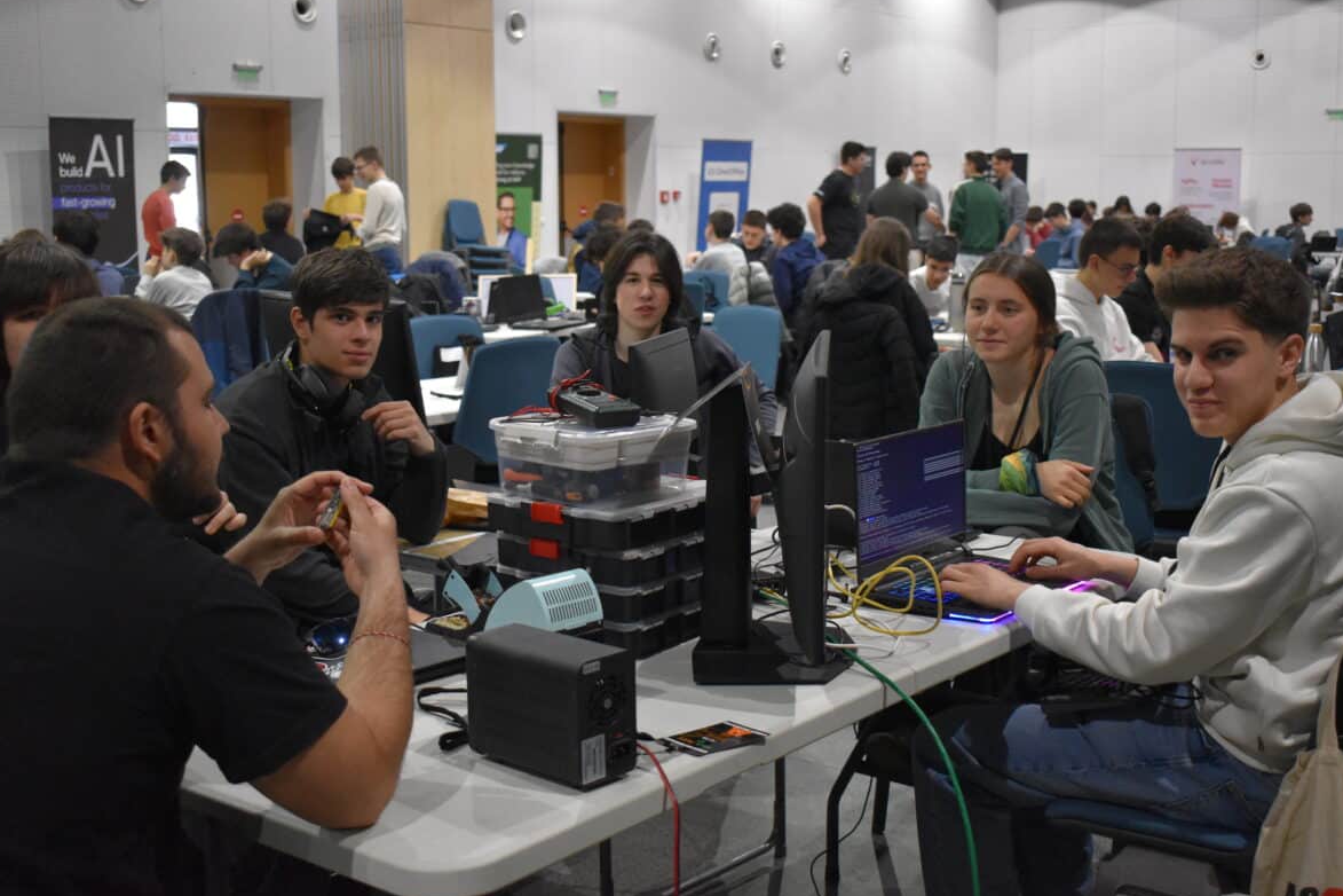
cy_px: 444
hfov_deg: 44.0
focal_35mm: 45
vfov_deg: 30.2
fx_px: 1660
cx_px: 669
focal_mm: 29
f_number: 4.2
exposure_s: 1/125
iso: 3200
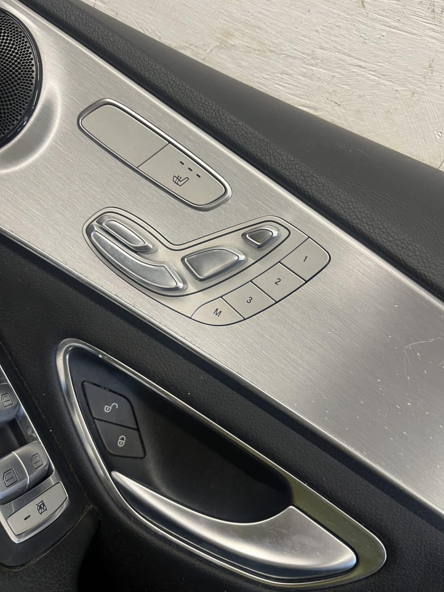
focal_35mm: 26
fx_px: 445
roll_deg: -22.4
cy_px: 296
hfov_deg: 53.1
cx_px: 222
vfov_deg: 67.3
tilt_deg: -36.3
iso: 80
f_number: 1.6
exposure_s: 1/50
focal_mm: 5.1
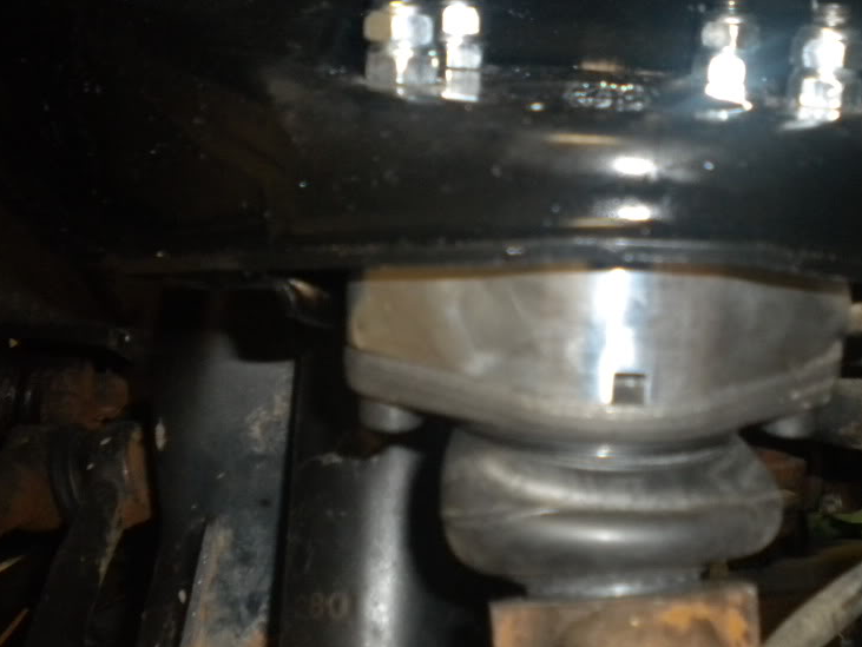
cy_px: 310
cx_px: 559
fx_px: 1221
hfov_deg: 38.5
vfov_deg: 29.7
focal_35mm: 49
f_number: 3.1
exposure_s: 1/30
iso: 400
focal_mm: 6.3
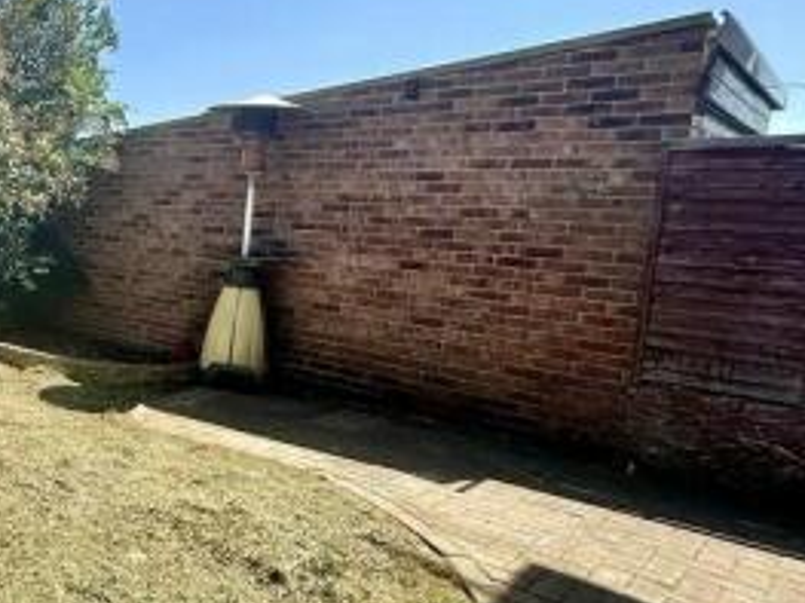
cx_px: -63
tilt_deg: -6.0
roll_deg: -3.1
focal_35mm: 31
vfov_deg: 45.4
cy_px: 280
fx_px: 721
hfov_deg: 45.3
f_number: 2.2
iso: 40
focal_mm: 2.22
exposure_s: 1/1233
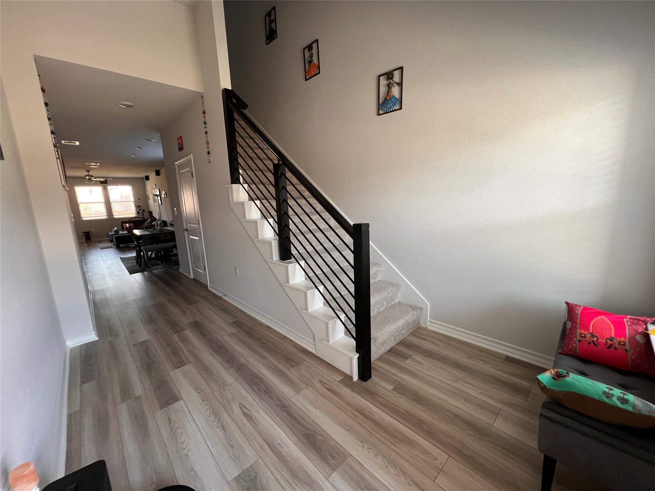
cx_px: 328
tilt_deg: -10.9
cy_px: 246
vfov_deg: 89.9
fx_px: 246
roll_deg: +2.4
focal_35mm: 13
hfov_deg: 106.2
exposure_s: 1/99
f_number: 1.8
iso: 250
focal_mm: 1.57
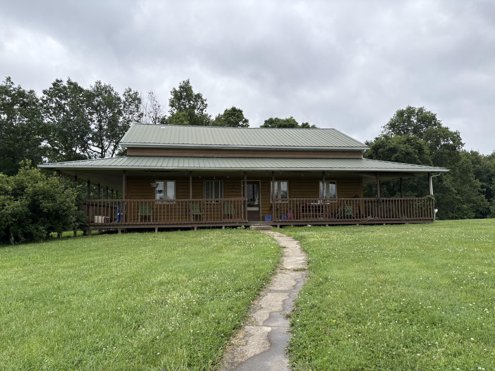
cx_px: 248
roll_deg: +1.7
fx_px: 372
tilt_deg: +4.5
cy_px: 186
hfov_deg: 67.3
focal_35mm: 26
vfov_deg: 53.1
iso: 50
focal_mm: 5.96
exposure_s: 1/2451
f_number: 1.6
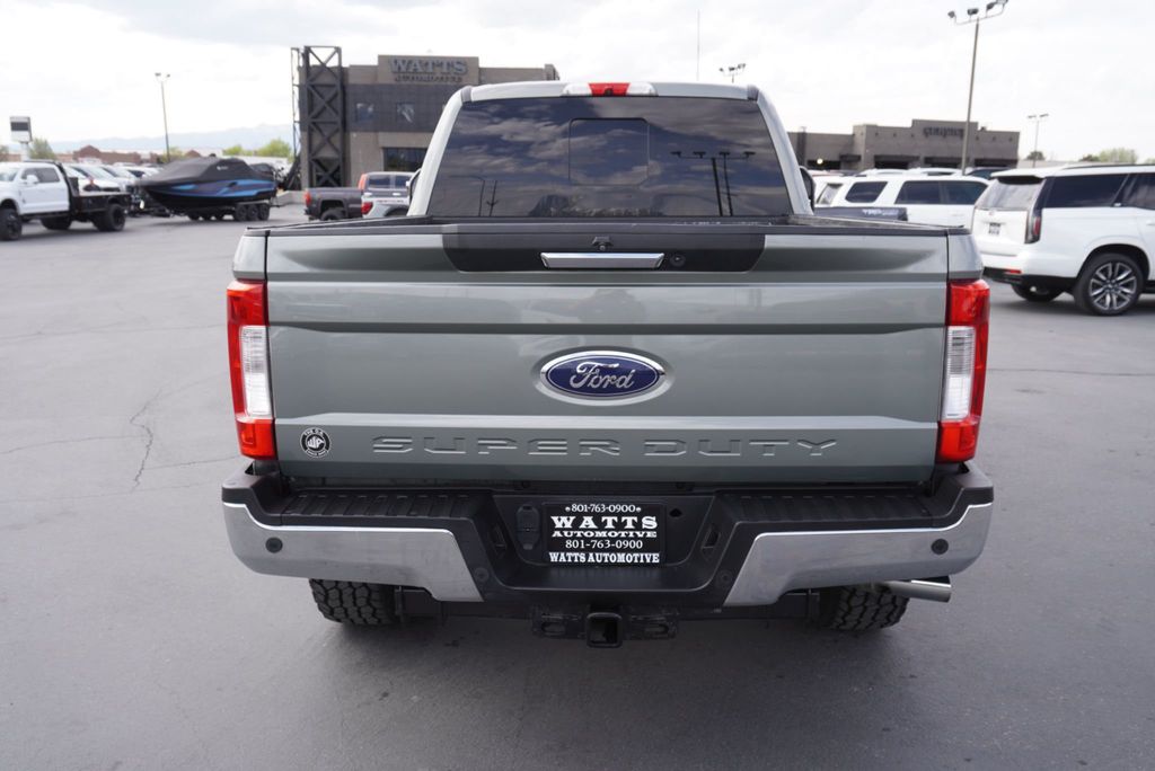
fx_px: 963
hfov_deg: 61.9
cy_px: 386
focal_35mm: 30
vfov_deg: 43.7
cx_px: 578
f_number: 5.6
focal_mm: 20
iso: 100
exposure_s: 1/125
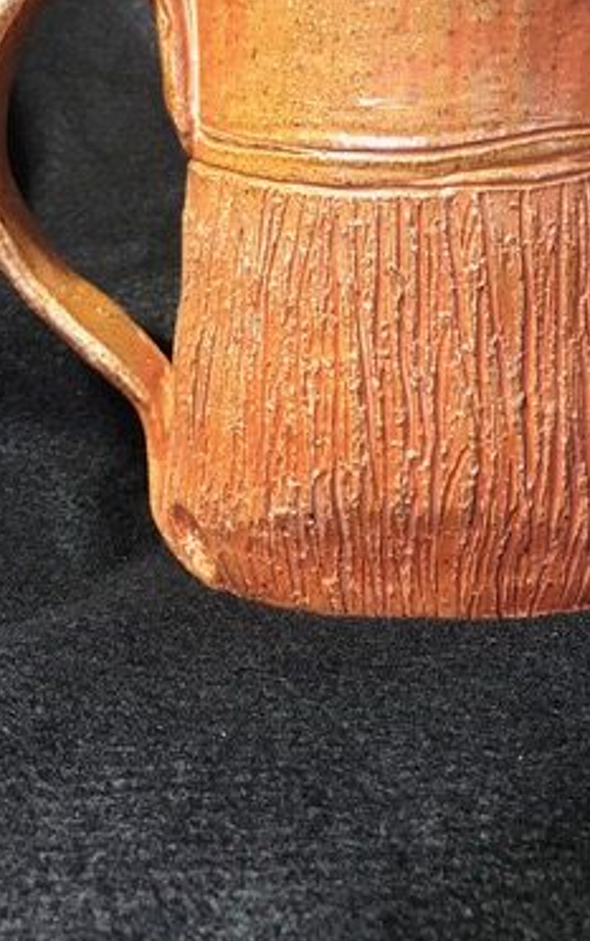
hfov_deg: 25.1
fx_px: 1310
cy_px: 233
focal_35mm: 51
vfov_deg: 38.5
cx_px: 430
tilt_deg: -16.5
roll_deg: +2.3
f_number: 1.8
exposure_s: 1/20
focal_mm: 3.99
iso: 32
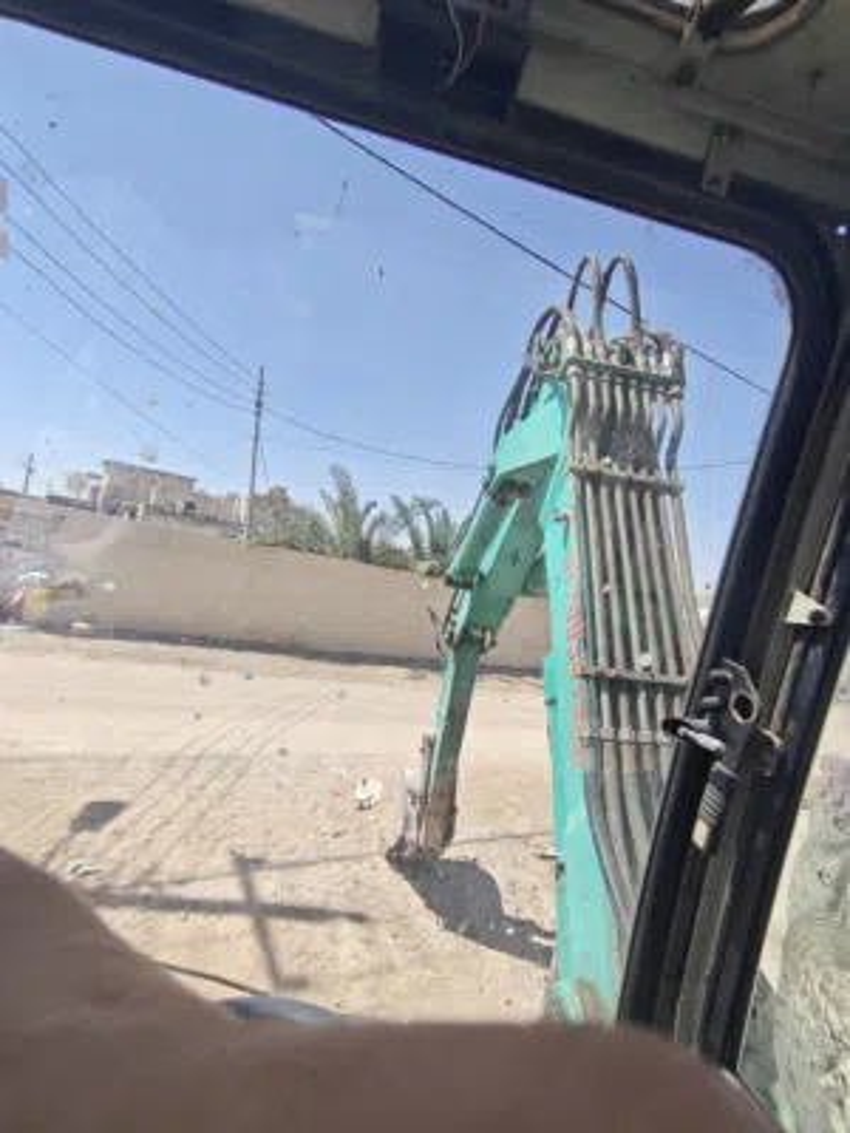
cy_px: 566
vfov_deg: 98.2
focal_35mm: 15
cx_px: 425
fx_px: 491
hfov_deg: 81.7
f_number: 2.2
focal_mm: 1.6
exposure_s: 1/1190
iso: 50
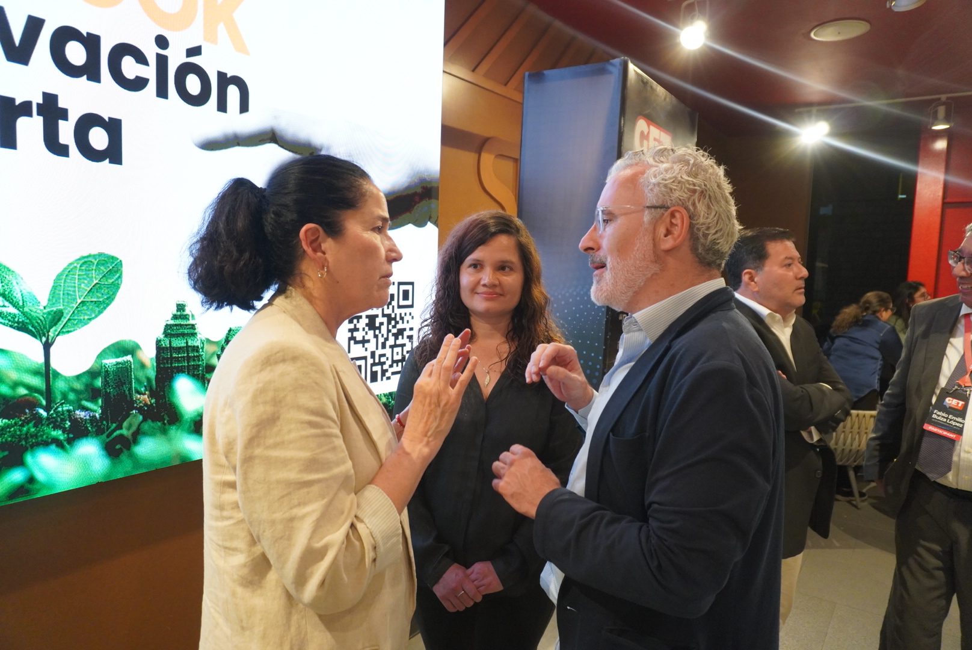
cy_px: 325
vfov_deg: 53.2
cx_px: 486
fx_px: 648
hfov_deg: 73.7
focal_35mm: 24
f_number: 4
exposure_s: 1/160
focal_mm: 16
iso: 2500
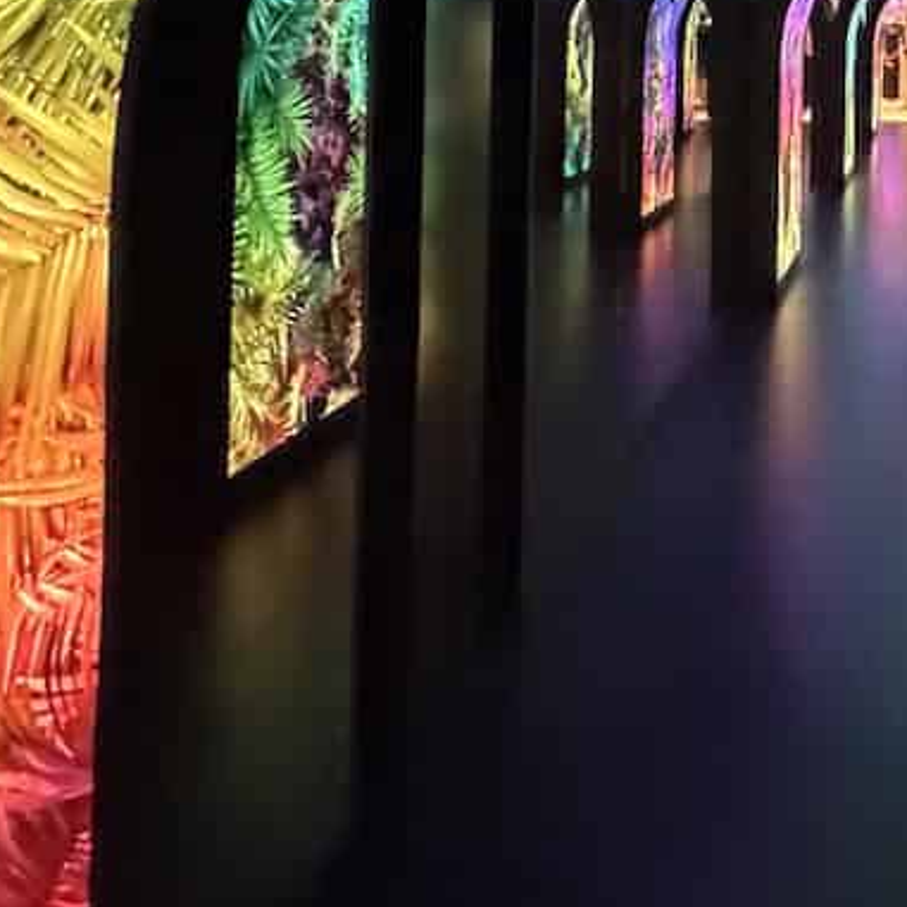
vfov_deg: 38.2
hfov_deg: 33.4
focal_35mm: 39
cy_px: 7
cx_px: 1131
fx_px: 1156
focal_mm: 2.2
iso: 1250
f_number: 2.2
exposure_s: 1/40
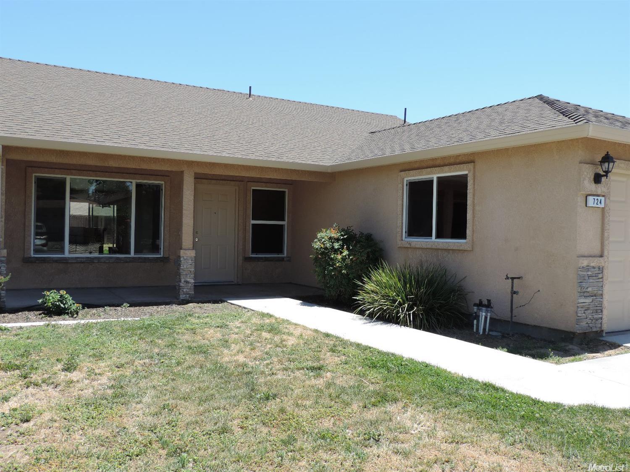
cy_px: 236
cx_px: 315
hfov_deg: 55.4
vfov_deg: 42.9
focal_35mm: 33
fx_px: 600
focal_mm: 5.8
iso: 80
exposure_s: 1/500
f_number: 3.2
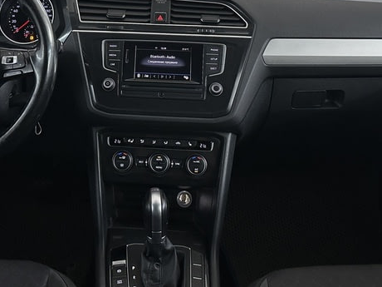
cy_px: 19
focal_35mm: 47
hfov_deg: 40.2
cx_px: 148
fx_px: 519
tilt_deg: -17.5
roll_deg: -0.5
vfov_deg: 29.4
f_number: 1.78
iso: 160
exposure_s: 1/100
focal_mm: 6.86
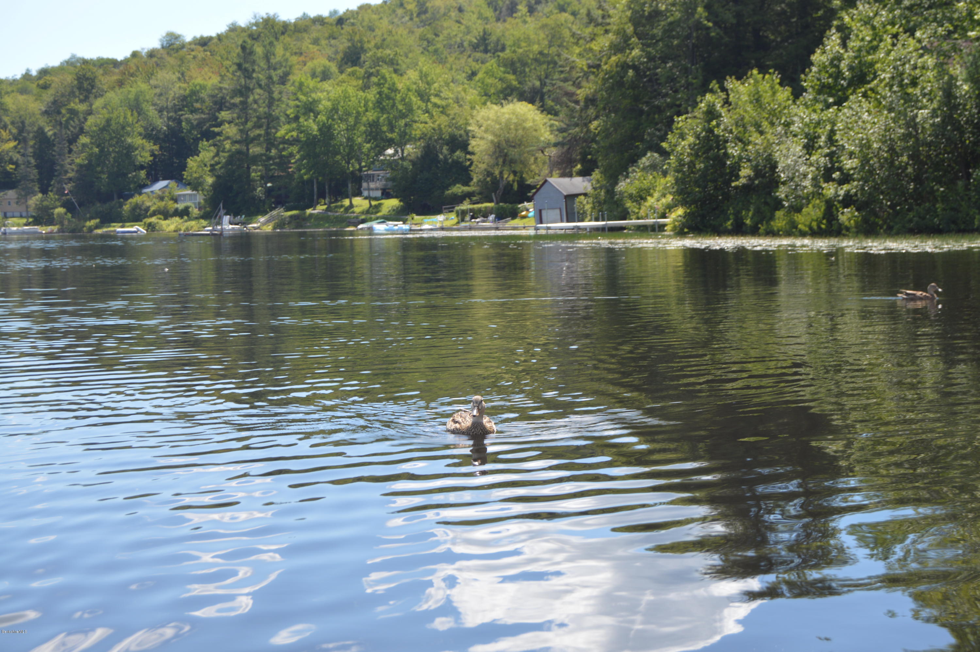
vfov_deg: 23.7
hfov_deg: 35.1
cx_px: 490
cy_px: 326
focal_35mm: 57
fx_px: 1550
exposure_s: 1/200
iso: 100
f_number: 7.1
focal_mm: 38
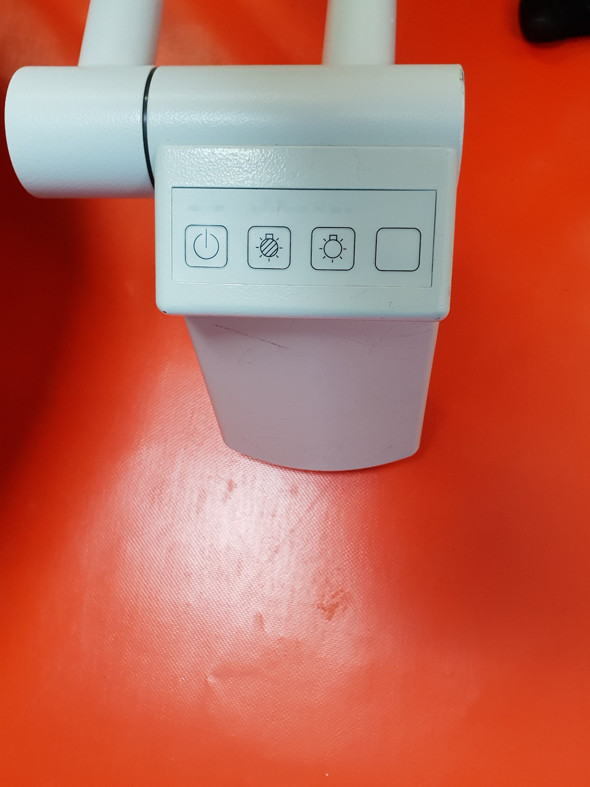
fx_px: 591
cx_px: 295
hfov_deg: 53.1
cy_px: 394
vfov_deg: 67.3
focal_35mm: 26
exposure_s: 1/50
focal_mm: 4.3
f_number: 2.4
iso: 250
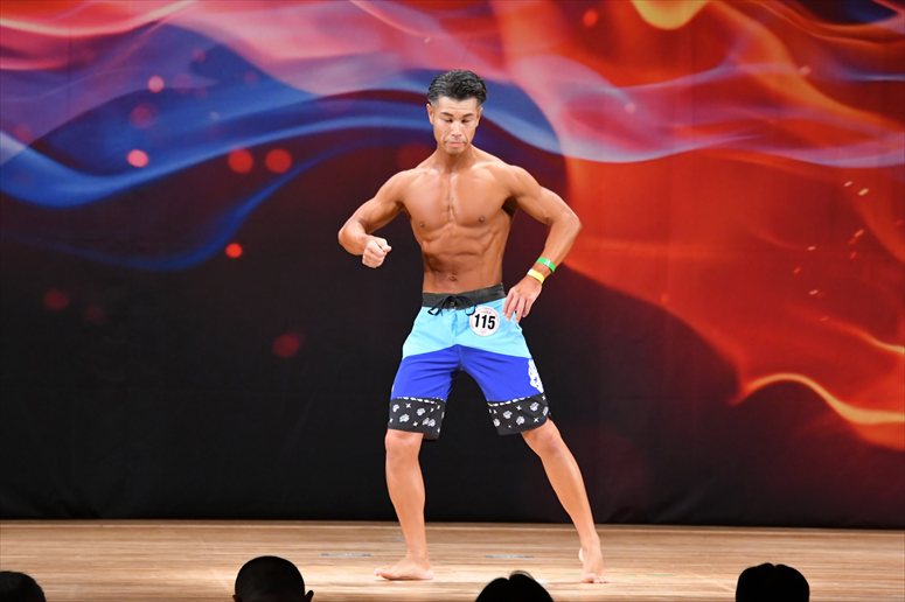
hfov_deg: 8.6
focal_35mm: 240
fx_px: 6030
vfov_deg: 5.7
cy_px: 301
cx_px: 452
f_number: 5.6
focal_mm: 160
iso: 3200
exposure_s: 1/400
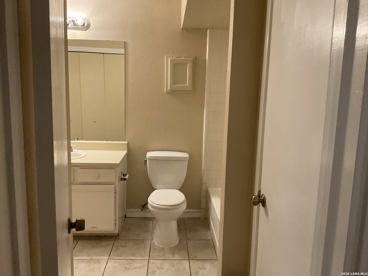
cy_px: 138
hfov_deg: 61.7
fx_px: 308
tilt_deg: -9.2
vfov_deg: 48.2
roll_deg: -2.1
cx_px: 184
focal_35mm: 29
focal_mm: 3
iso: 200
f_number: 1.8
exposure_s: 1/60
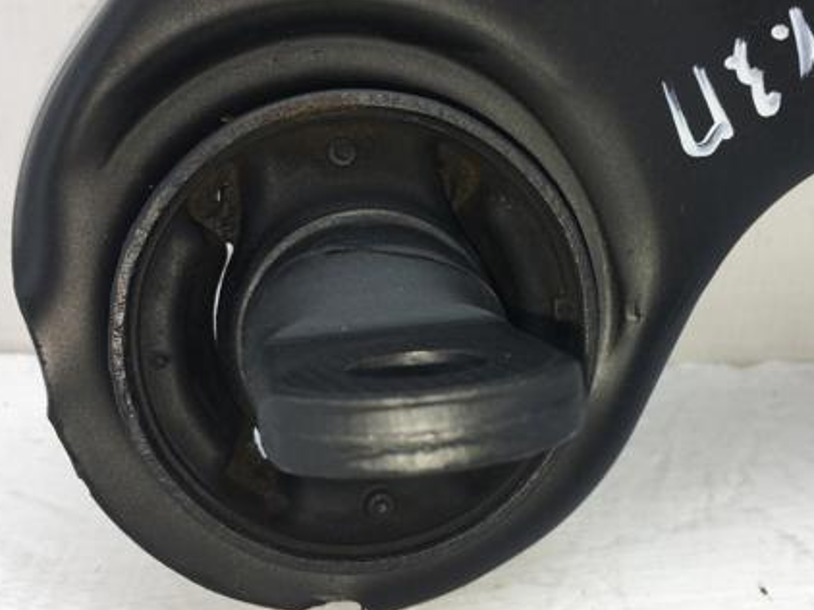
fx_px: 1034
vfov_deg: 32.8
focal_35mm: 44
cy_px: 309
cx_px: 480
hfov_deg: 42.8
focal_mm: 4.15
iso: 25
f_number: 2.2
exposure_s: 1/191
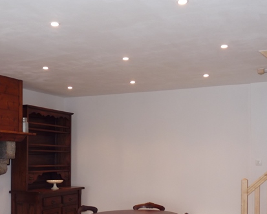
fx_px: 403
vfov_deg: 29.3
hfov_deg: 36.6
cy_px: 158
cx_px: 127
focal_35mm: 51
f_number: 2.8
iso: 100
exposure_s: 1/13
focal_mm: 4.8
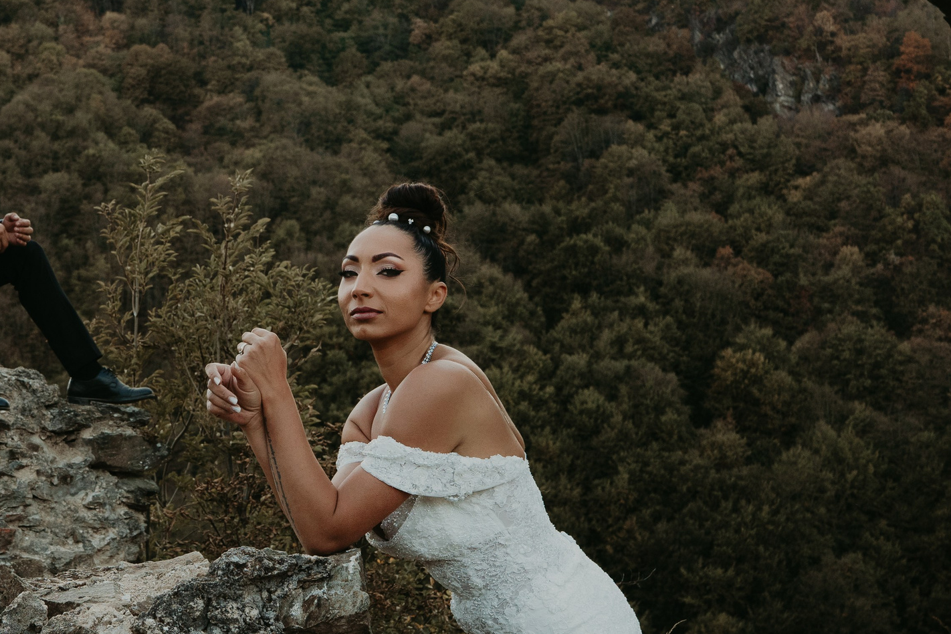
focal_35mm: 63
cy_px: 232
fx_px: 1664
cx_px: 173
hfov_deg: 31.0
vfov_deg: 21.5
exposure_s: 1/500
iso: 1600
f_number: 6.3
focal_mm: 35
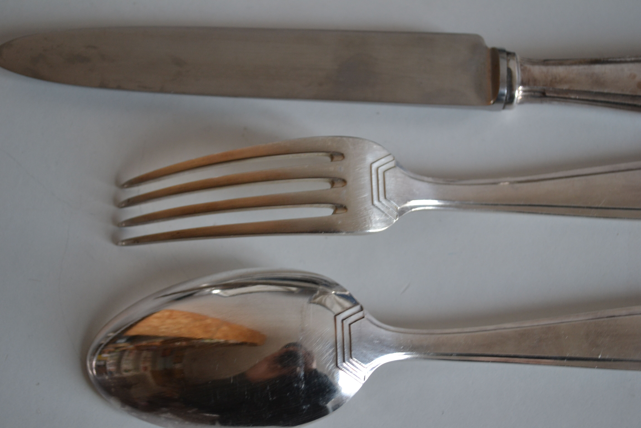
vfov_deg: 25.8
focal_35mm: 52
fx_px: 935
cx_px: 320
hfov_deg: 37.9
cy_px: 214
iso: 400
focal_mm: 35
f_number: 5
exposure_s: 1/20
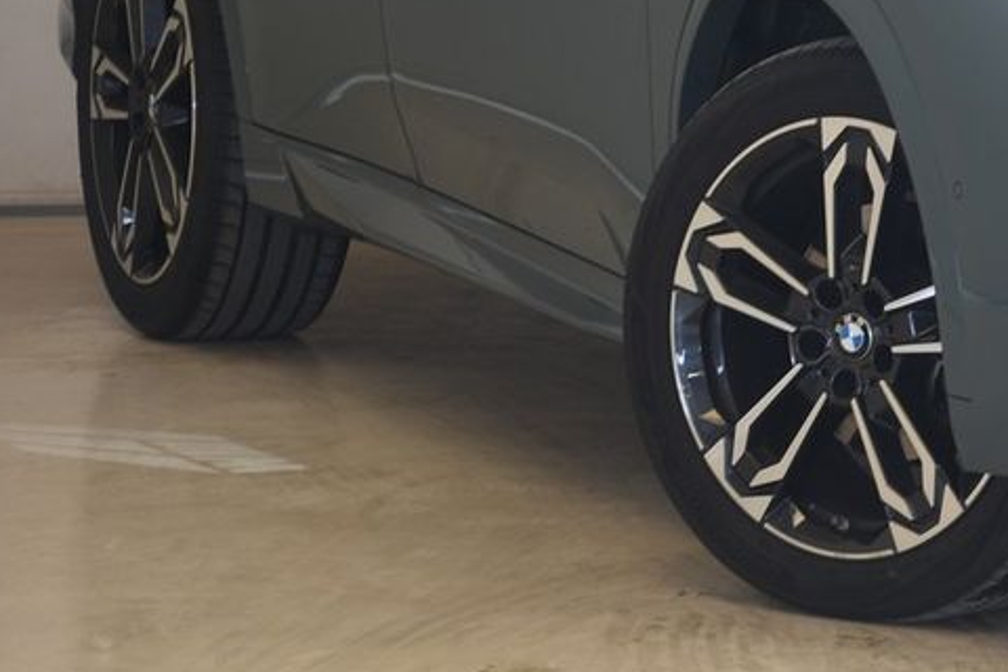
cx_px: 1203
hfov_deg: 6.8
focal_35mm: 300
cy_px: -25
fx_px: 8399
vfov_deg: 4.6
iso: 100
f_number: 4.2
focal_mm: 80
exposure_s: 1/8
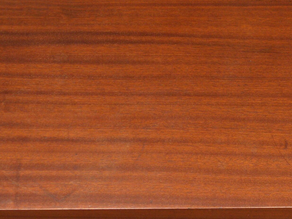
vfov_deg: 18.5
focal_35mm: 79
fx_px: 667
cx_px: 185
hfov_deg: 24.6
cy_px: 170
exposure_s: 1/125
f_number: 3.7
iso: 100
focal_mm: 6.8
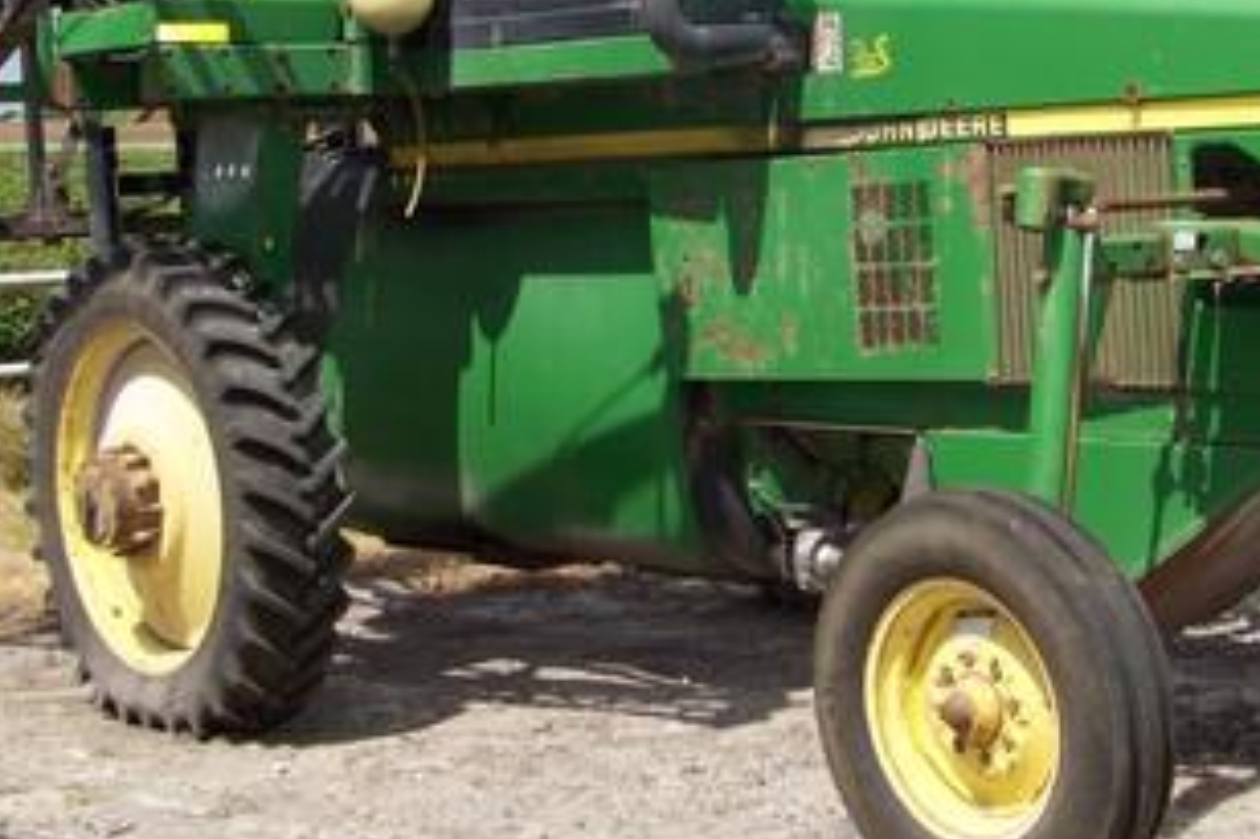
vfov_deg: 17.1
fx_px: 2763
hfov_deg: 25.6
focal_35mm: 79
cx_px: 781
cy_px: 147
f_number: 4
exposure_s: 1/500
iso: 67
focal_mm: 6.75
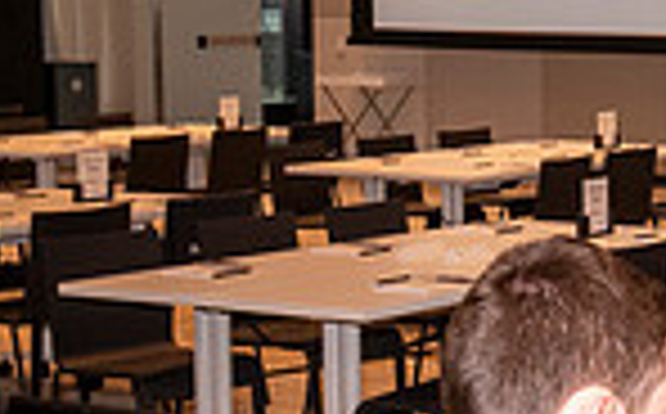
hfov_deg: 16.8
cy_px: 146
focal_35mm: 108
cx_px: 1112
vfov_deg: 12.1
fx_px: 1957
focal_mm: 18
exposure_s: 1/80
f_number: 8
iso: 1250
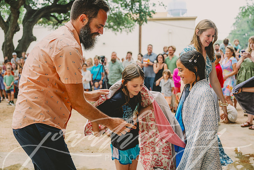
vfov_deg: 35.1
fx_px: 268
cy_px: 85
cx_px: 127
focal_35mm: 38
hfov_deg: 50.7
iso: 250
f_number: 2.8
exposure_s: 1/640
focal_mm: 38
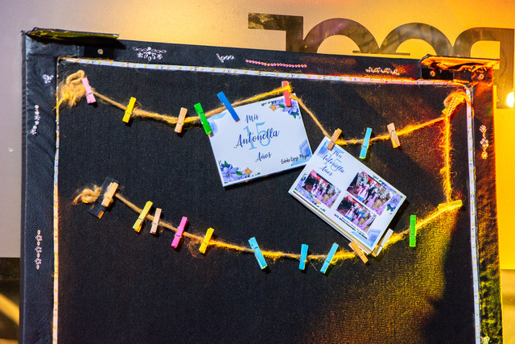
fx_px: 1663
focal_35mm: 116
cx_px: 258
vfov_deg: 11.8
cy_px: 172
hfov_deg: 17.6
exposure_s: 1/50
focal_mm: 70
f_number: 4
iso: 2500
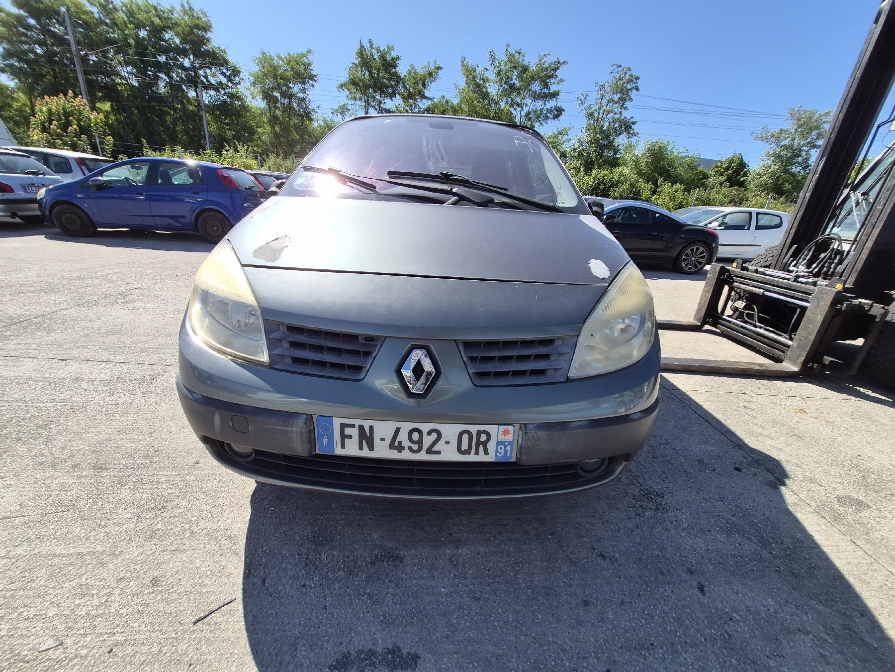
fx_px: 336
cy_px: 336
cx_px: 448
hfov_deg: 106.2
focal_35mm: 13
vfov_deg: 89.9
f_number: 2.2
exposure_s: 1/1667
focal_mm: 1.74
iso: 40
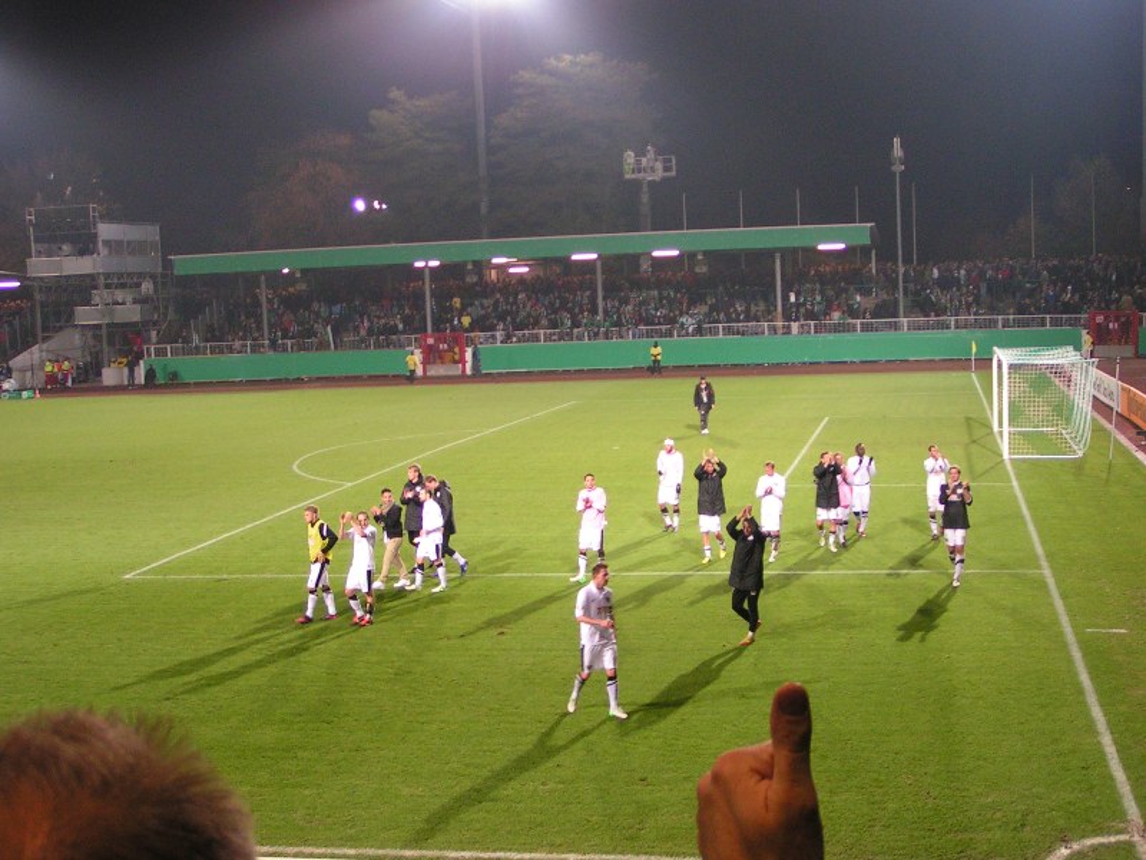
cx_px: 573
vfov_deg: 29.7
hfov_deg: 38.9
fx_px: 1622
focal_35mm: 49
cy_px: 430
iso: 125
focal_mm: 7.6
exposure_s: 1/50
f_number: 2.8
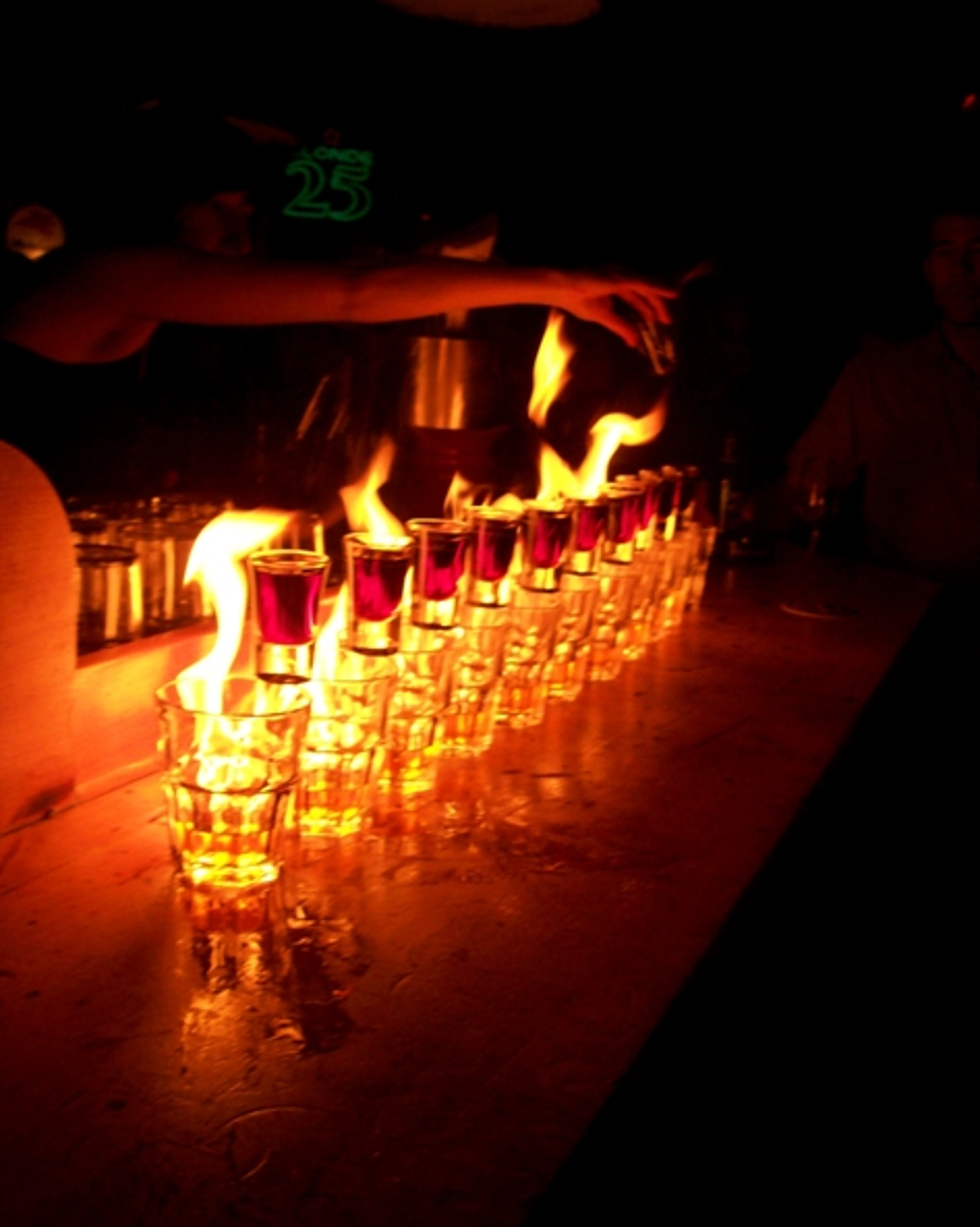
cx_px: 489
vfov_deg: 47.9
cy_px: 584
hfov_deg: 39.1
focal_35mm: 38
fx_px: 1379
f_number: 2.7
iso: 80
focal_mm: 6
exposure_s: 1/66.5
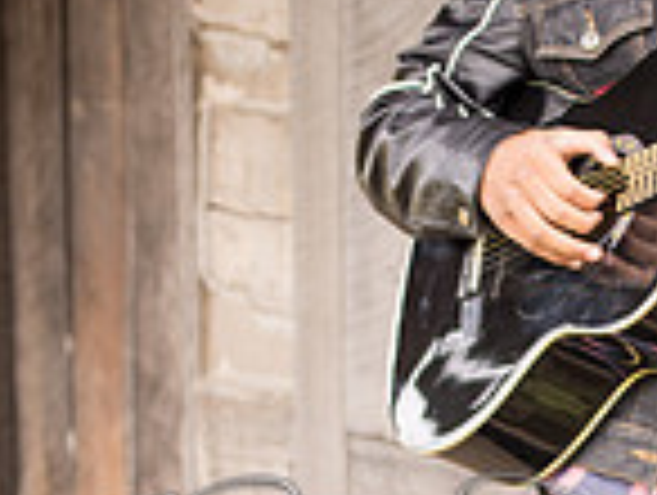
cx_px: 626
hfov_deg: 9.5
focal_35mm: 207
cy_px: 446
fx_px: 3935
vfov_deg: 7.2
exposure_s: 1/30
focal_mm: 70
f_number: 2.8
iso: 200
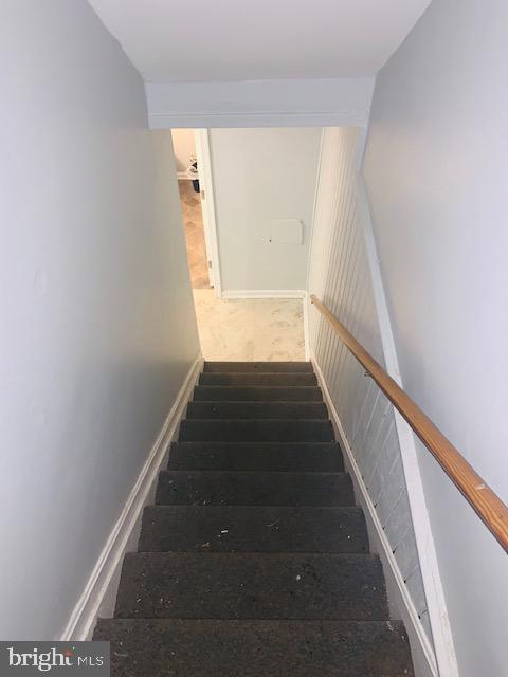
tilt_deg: -51.4
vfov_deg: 67.3
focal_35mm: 26
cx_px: 254
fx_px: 509
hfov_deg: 53.1
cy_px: 338
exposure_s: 1/13
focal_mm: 4.25
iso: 80
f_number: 1.8
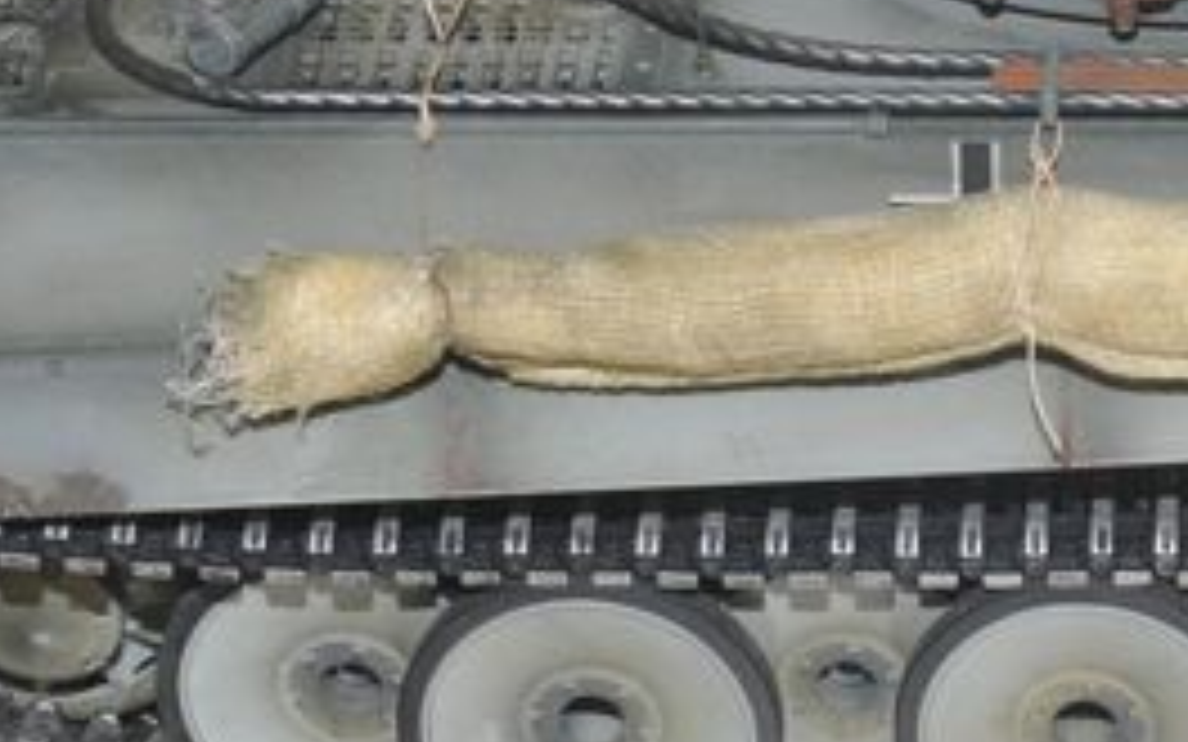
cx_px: 1508
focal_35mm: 162
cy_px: 54
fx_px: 5245
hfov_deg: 12.5
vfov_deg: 8.1
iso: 800
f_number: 5.6
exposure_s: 1/60
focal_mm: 28
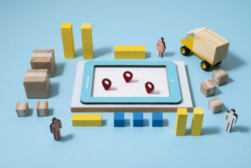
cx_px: 126
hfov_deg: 39.6
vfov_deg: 27.0
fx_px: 349
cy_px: 84
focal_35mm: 50
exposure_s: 1/125
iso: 200
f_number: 10
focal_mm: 50
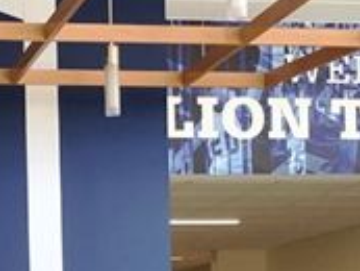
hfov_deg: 15.0
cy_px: 356
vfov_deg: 11.1
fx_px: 1353
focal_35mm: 130
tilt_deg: +0.9
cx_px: 37
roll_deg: +1.2
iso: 25
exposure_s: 1/40
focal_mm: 4.15
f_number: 2.2
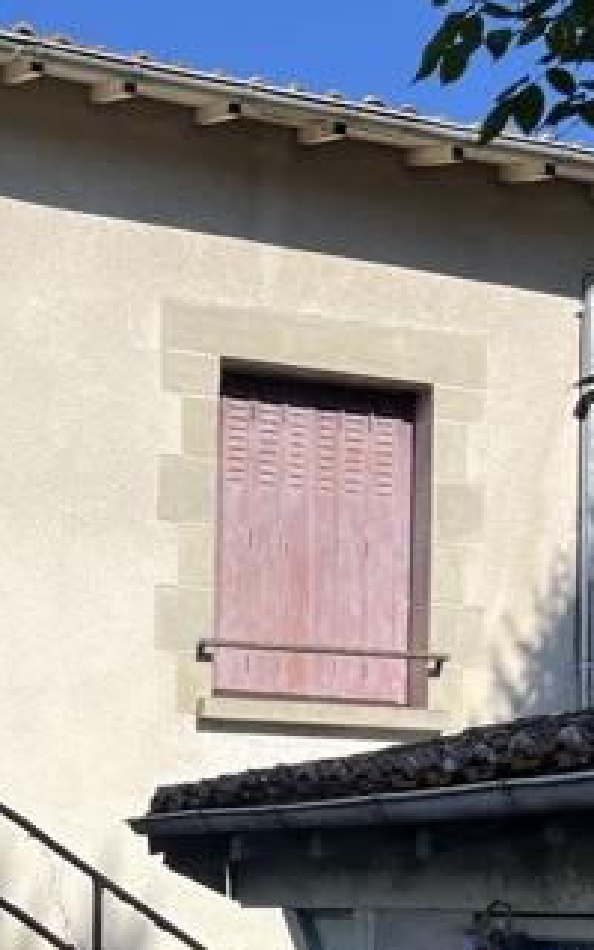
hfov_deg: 18.6
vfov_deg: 28.7
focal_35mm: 69
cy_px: 840
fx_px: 1787
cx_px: 83
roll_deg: -1.2
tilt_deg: +2.5
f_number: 1.6
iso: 50
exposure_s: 1/3413
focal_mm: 5.1
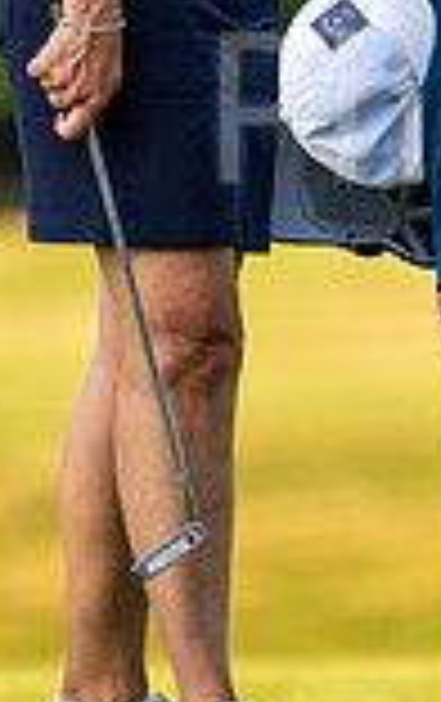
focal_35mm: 1335
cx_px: 1028
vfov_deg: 1.6
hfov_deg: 1.0
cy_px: -253
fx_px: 25578
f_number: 4.5
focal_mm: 300
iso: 160
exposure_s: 1/500
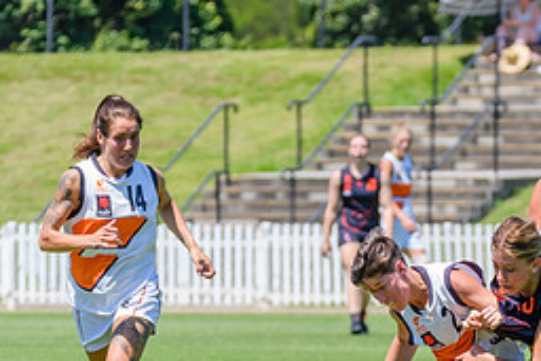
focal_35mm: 748
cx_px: 408
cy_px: 383
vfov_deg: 1.8
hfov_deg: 2.8
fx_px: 11247
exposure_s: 1/2000
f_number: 8
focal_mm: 250
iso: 800
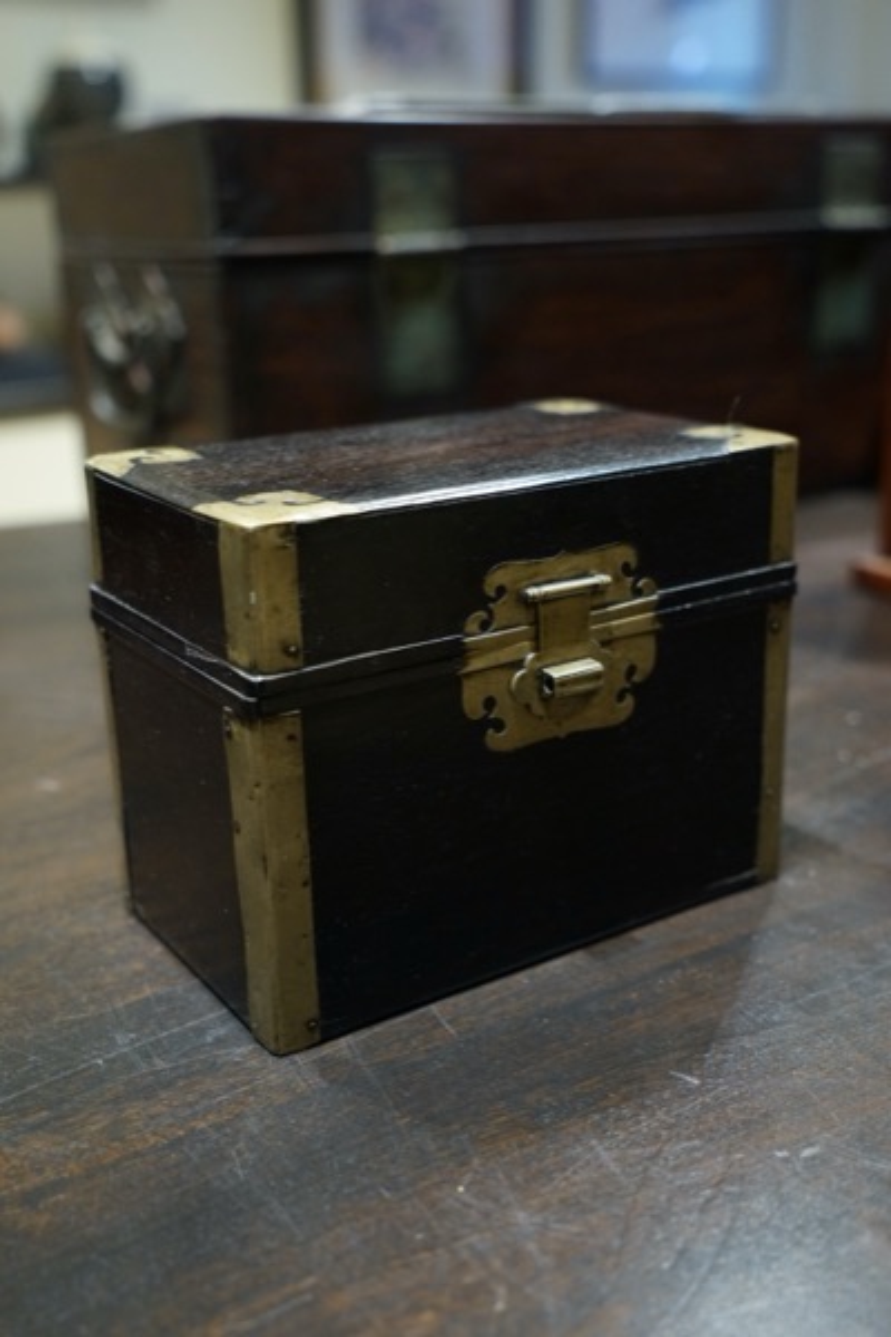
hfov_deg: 35.1
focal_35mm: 38
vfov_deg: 50.7
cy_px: 668
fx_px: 1411
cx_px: 446
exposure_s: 1/60
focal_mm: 38
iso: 2500
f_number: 4
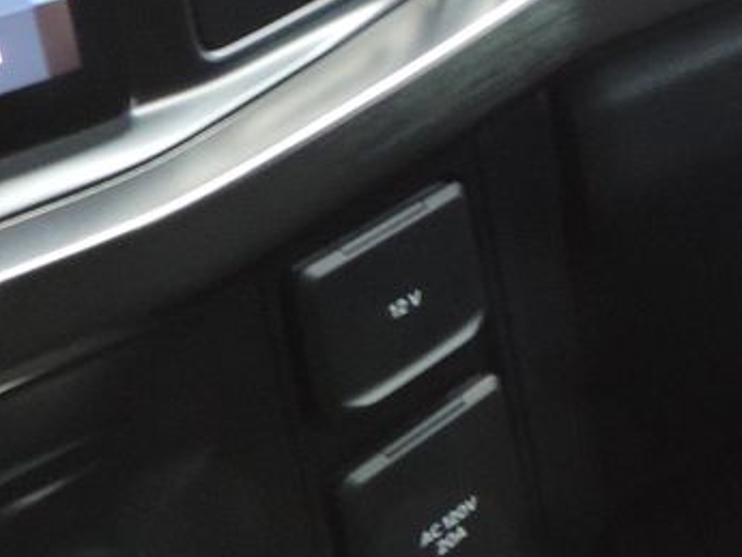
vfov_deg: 15.2
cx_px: 1185
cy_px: -303
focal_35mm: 89
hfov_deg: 18.8
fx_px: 1908
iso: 400
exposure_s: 1/8
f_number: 3
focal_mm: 4.3
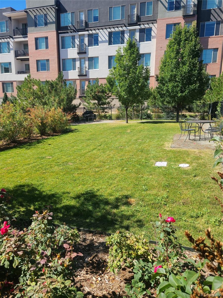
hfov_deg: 53.1
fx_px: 223
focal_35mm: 26
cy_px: 149
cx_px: 112
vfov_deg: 67.3
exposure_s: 1/1461
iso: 40
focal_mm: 5.4
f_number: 1.8
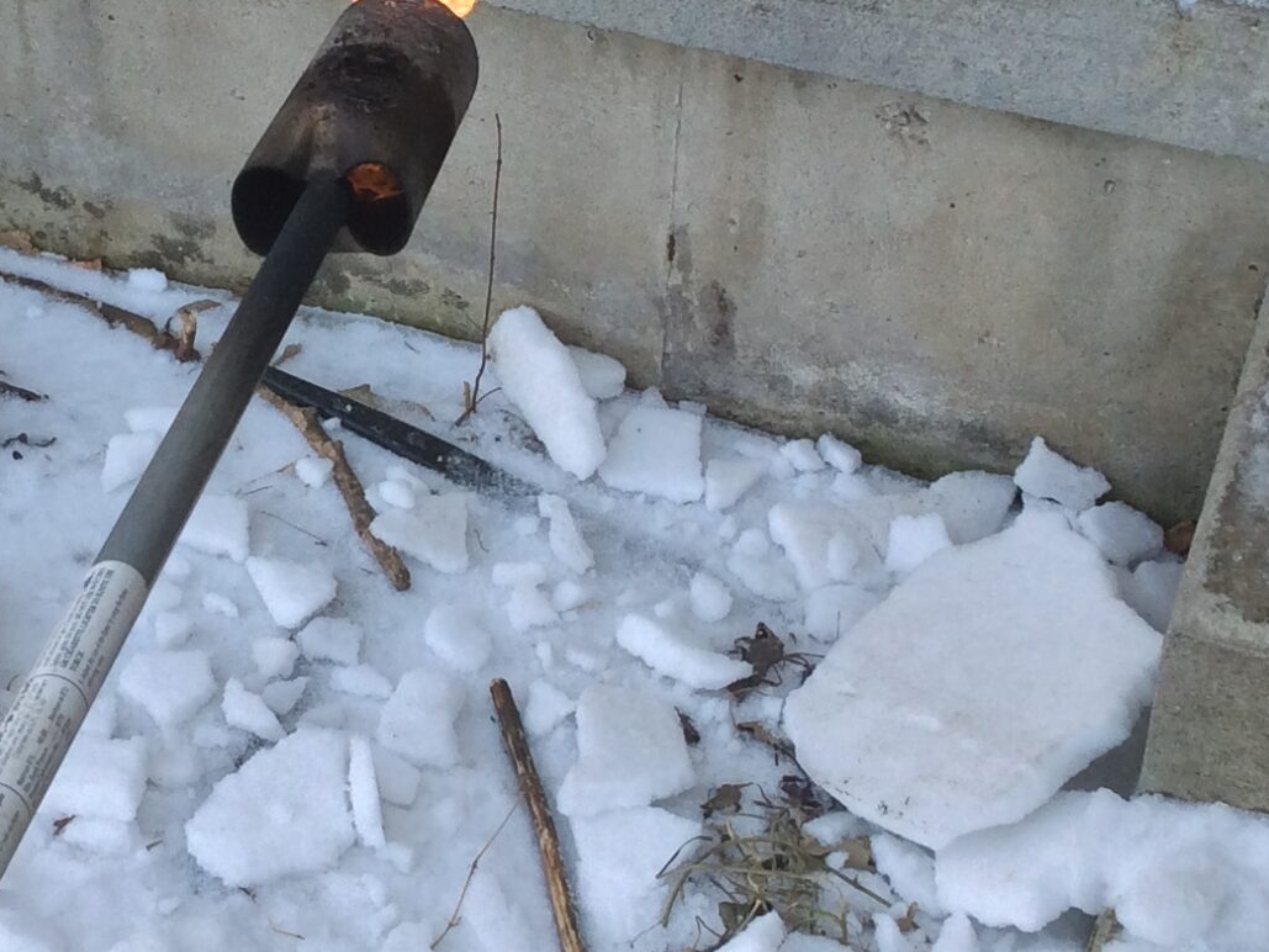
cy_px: 397
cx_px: 386
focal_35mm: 82
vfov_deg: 18.0
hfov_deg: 23.7
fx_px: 3006
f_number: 2.4
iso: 32
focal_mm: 3.3
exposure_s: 1/424
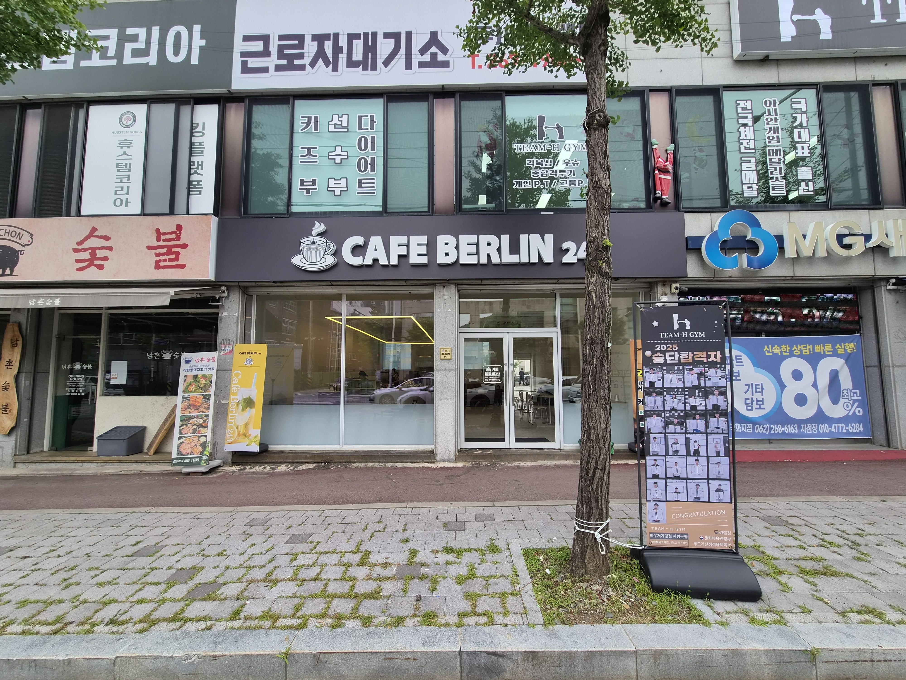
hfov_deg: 106.2
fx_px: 340
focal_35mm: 13
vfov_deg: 89.9
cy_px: 340
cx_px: 453
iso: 100
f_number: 2.2
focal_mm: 2.2
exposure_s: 1/732
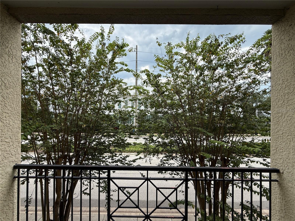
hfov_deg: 102.1
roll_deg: -0.3
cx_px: 148
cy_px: 110
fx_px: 119
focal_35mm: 14
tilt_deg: -0.3
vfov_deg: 85.7
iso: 64
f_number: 2.2
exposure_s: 1/799
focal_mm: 2.22
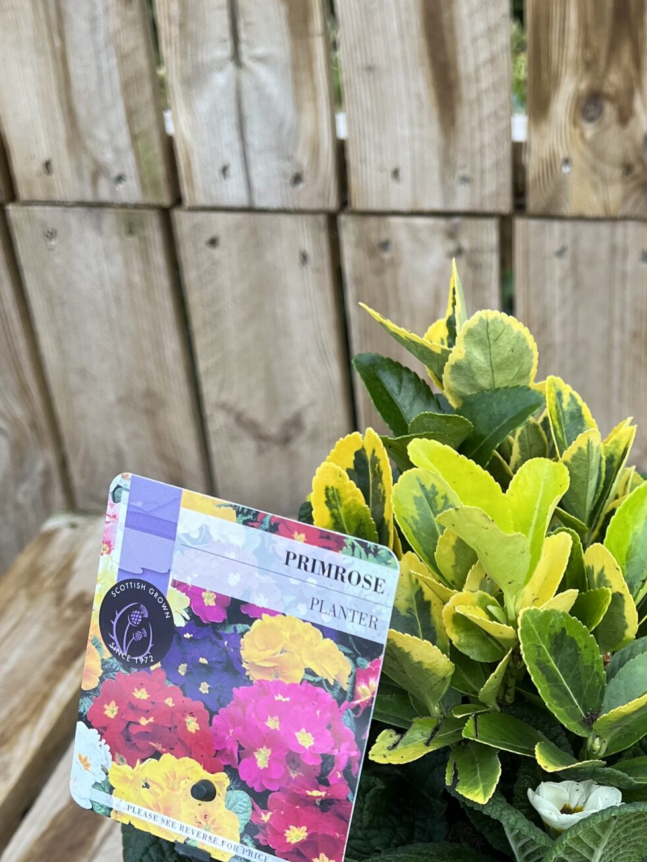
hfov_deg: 27.8
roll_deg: +1.7
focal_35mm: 51
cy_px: 706
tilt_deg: -34.1
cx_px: 544
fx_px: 1271
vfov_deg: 36.1
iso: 40
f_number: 1.6
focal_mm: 5.1
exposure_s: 1/122
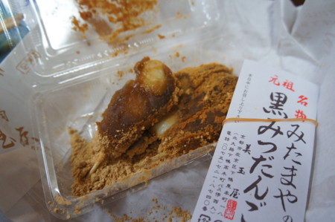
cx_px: 168
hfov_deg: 62.0
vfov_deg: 43.5
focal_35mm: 30
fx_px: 279
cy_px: 111
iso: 1600
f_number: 4
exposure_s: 1/160
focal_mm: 20
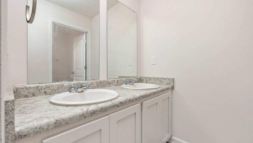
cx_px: 129
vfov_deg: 70.5
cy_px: 76
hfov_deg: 103.0
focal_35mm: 15
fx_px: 101
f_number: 9
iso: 320
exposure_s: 1/60
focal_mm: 14
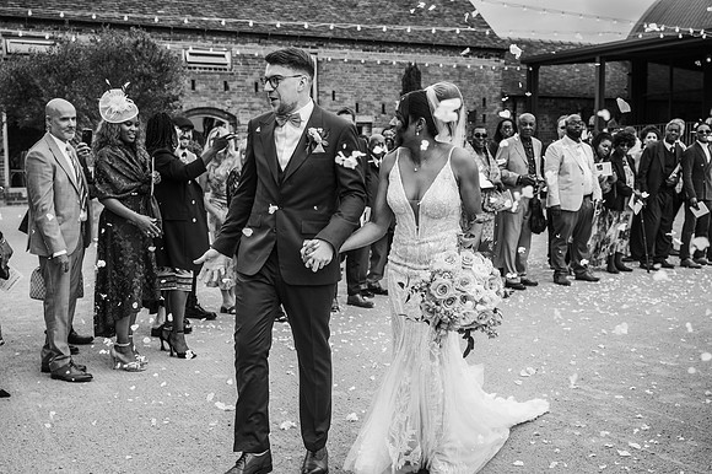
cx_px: 356
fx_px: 830
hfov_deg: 46.4
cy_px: 237
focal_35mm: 42
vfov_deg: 31.9
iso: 280
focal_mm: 42
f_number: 5
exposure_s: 1/1000
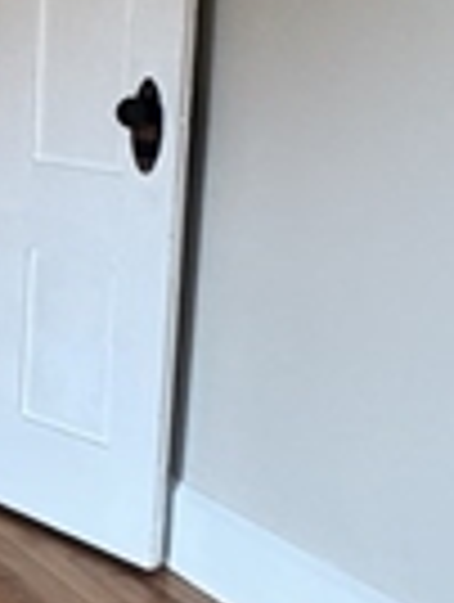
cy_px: 207
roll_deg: +1.8
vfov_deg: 24.3
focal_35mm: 80
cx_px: -553
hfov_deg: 14.2
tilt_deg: -10.8
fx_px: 1395
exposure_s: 1/99
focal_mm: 2.22
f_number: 2.2
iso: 200
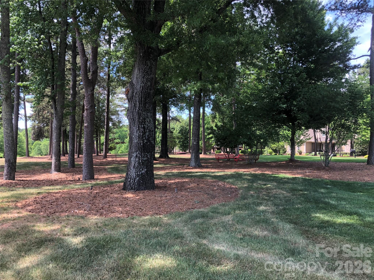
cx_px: 187
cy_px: 140
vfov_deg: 49.7
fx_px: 303
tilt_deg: +2.4
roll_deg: -0.7
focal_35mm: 28
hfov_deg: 63.4
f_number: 1.8
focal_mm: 3.99
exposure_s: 1/181
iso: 20
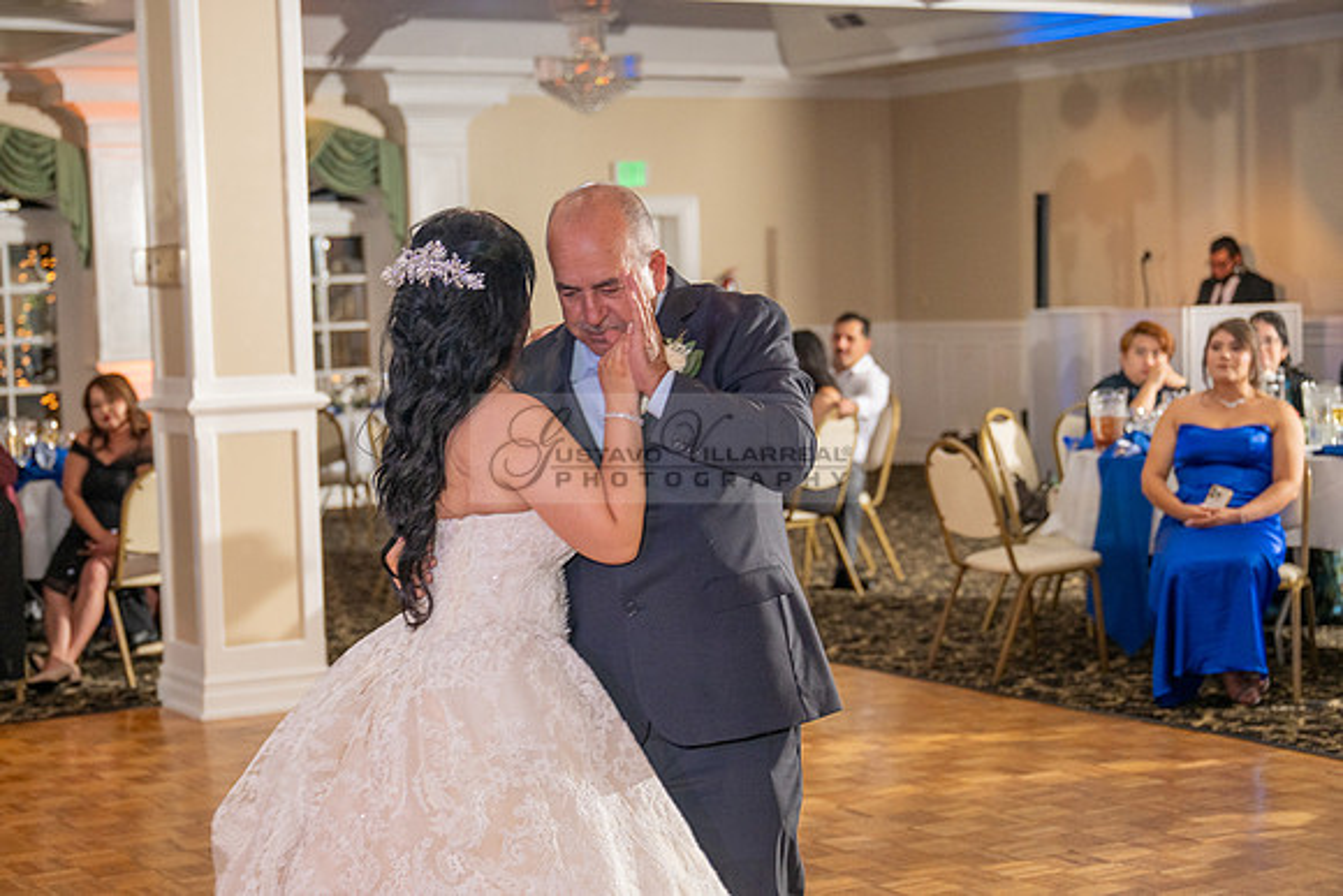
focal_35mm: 65
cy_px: 508
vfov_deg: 21.0
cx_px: 507
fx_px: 2414
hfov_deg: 31.0
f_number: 3.2
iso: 640
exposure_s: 1/160
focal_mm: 52
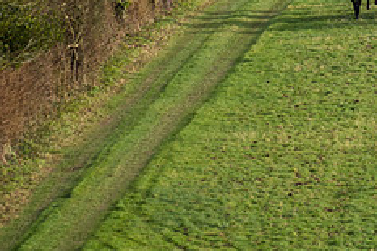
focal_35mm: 1048
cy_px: -42
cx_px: 414
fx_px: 10967
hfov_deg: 2.0
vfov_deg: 1.3
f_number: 4
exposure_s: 1/1600
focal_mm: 280
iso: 400
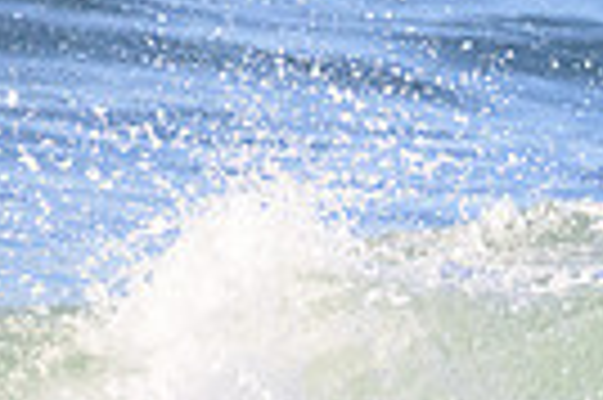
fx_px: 46324
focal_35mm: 2769
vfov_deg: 0.5
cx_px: 1098
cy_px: 735
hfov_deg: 0.7
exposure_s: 1/2000
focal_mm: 640
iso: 3600
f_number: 11
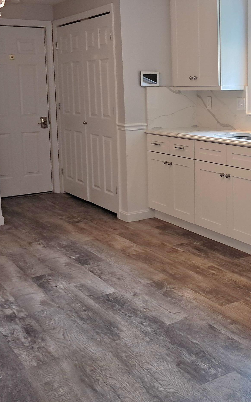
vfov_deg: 42.5
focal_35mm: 47
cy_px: 162
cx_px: 214
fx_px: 515
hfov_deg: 26.7
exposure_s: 1/50
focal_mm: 4
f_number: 1.8
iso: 80
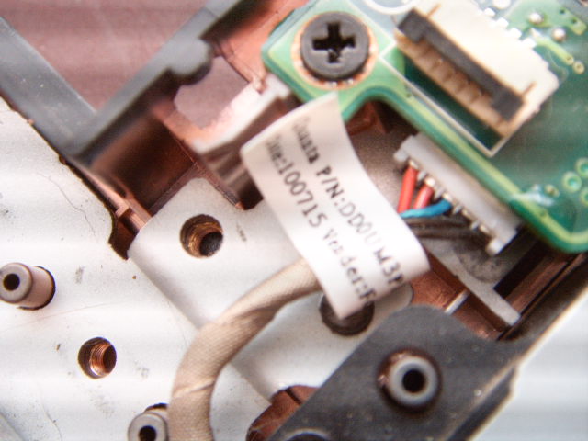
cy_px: 220
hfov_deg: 47.9
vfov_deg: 36.8
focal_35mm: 39
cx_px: 294
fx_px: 662
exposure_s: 1/10
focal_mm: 6.6
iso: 152
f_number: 3.5
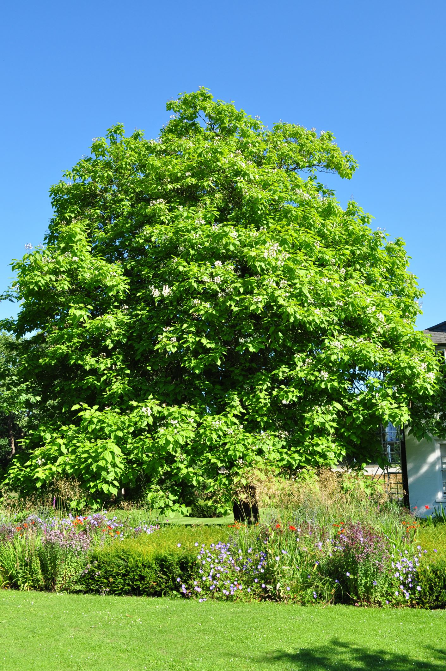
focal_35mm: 33
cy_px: 336
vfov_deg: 57.3
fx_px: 615
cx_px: 223
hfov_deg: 39.9
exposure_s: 1/200
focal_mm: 22
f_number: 11
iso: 200
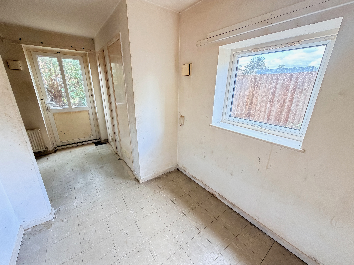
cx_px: 177
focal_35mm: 14
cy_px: 132
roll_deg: -0.4
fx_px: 143
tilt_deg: -18.2
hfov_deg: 102.1
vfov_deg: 85.7
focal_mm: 2.22
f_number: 2.2
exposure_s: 1/60
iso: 500
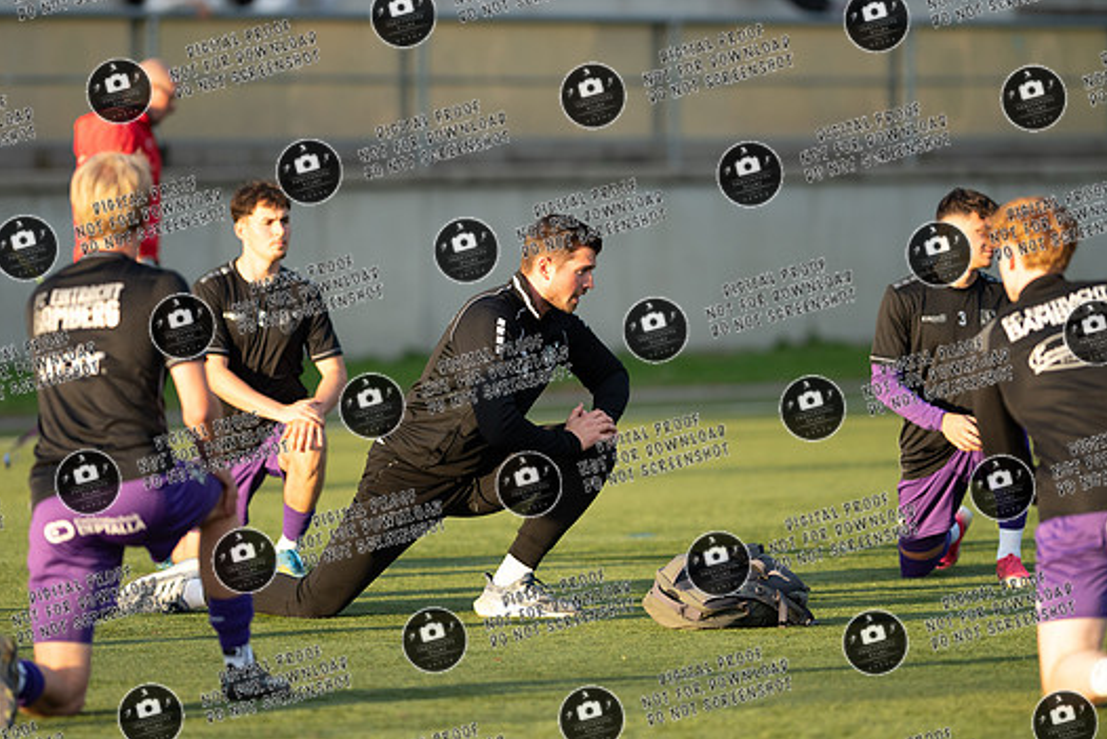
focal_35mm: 331
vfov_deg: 4.2
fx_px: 10180
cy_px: 355
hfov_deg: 6.2
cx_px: 509
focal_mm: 300
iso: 900
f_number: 3.5
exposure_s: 1/1250
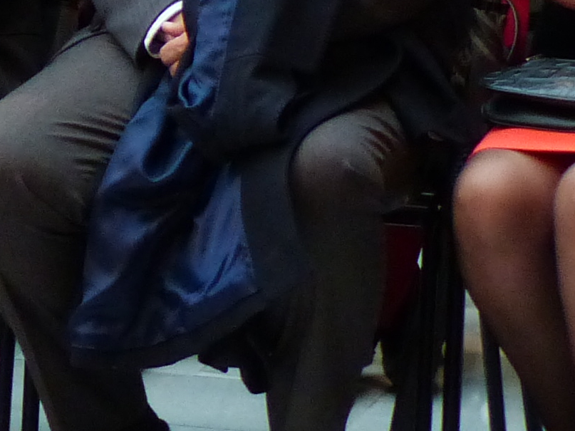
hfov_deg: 7.8
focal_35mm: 243
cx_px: -532
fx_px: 4036
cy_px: -308
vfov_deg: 6.0
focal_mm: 8.7
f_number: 2.8
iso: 400
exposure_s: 1/60
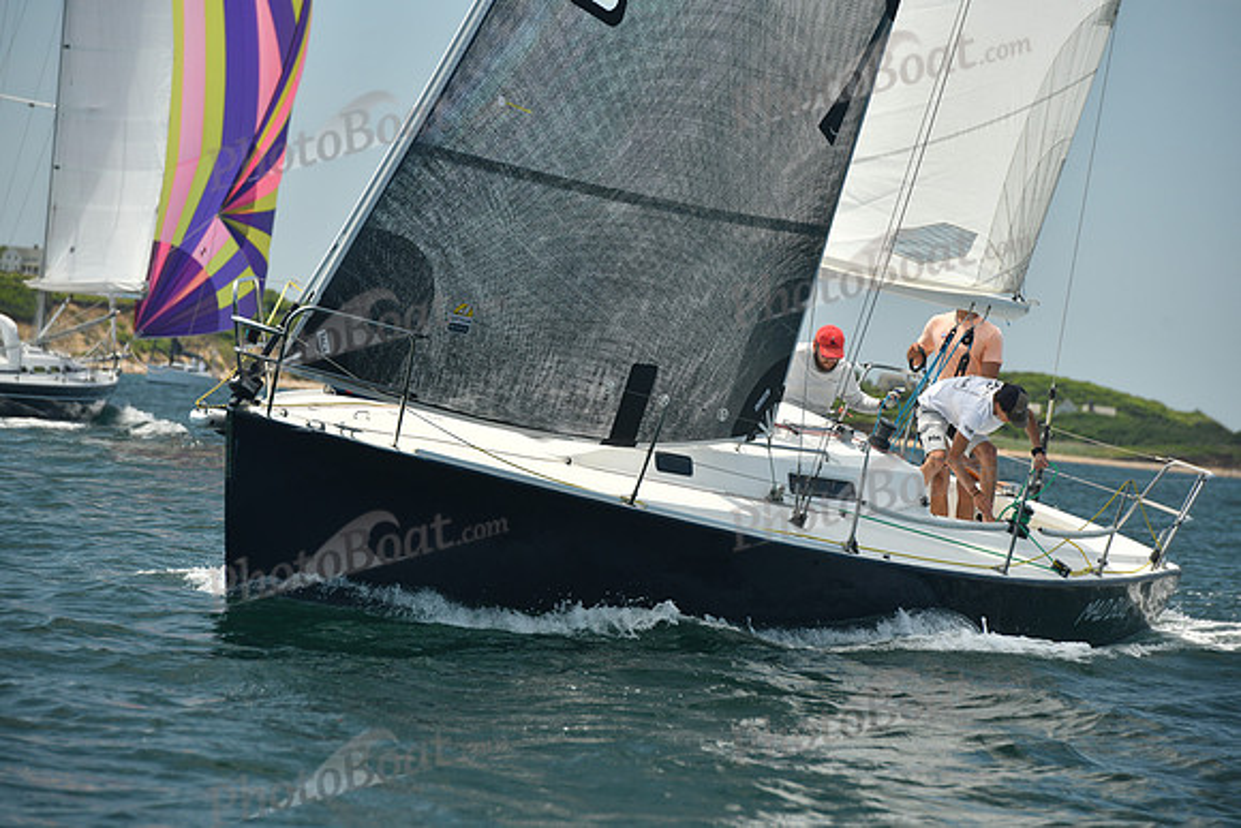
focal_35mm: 200
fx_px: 6896
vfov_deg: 6.9
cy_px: 414
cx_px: 620
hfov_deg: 10.3
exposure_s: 1/640
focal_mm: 200
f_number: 6.3
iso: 320
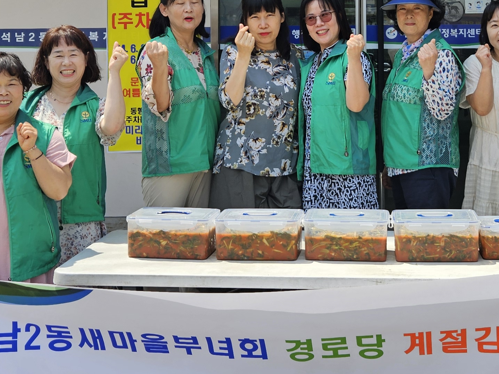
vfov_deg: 22.4
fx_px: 922
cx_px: 345
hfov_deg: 30.0
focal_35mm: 64
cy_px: 40
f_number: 1.8
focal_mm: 5.4
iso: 25
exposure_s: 1/963
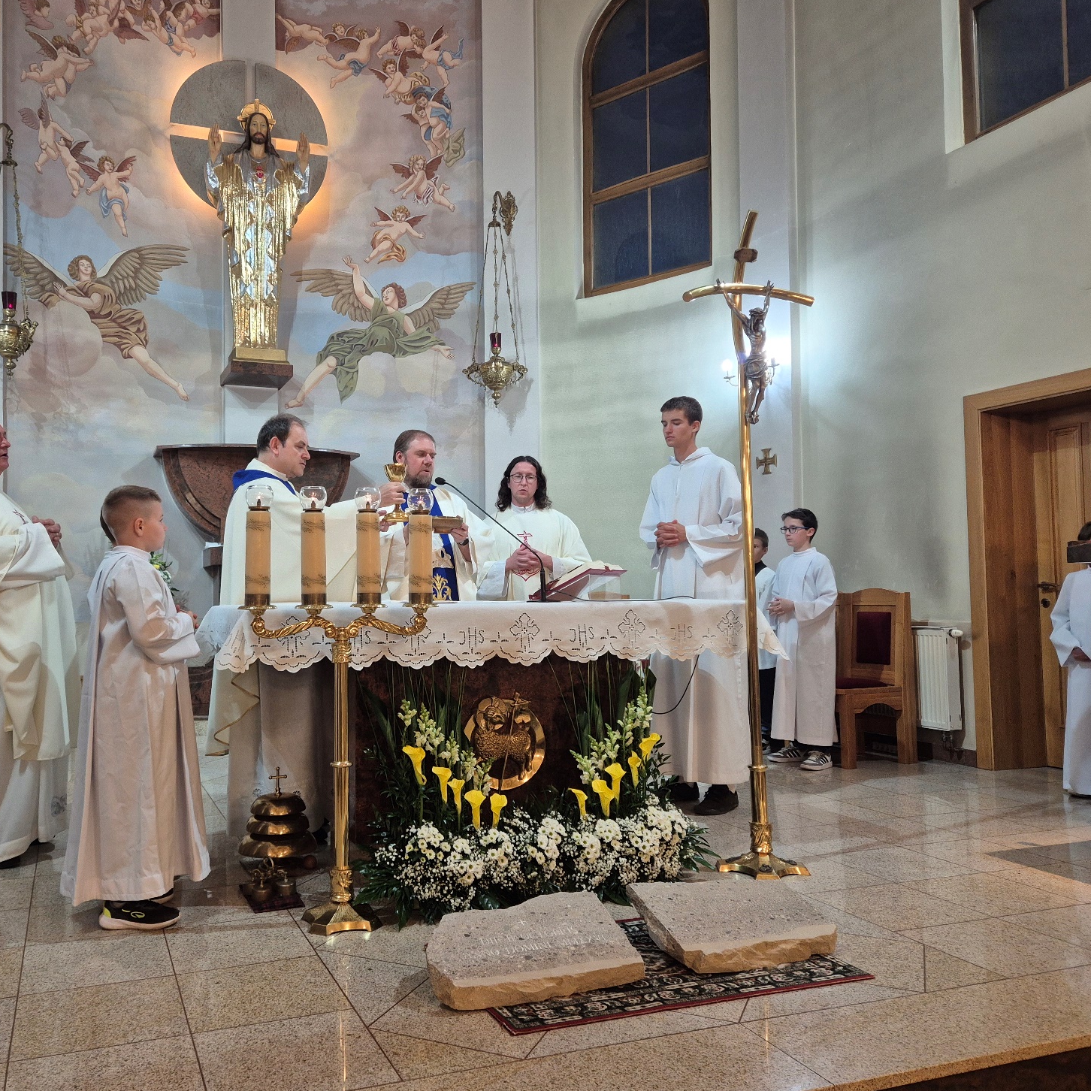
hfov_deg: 56.8
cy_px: 549
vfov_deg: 57.3
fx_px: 998
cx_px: 428
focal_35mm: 28
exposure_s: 1/100
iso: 400
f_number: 1.8
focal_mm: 5.4
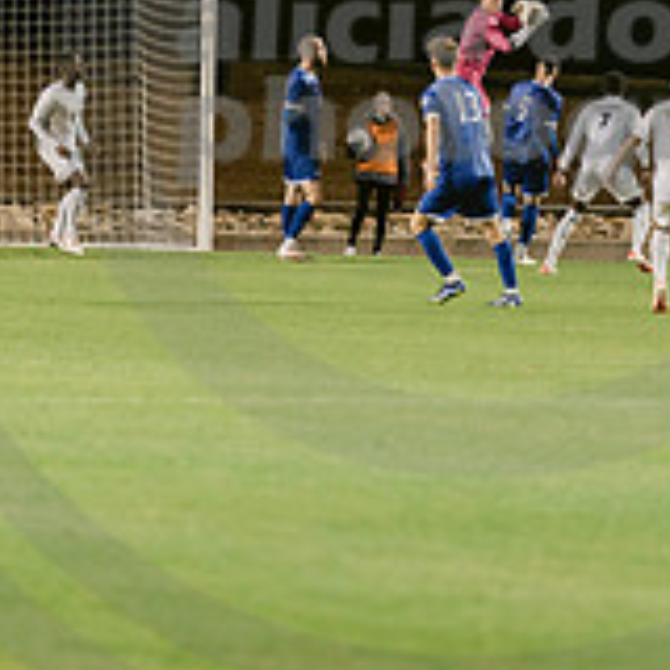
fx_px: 13533
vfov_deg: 2.8
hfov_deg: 2.8
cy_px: 69
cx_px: 469
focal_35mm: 618
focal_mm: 200
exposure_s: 1/400
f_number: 2.8
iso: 1600
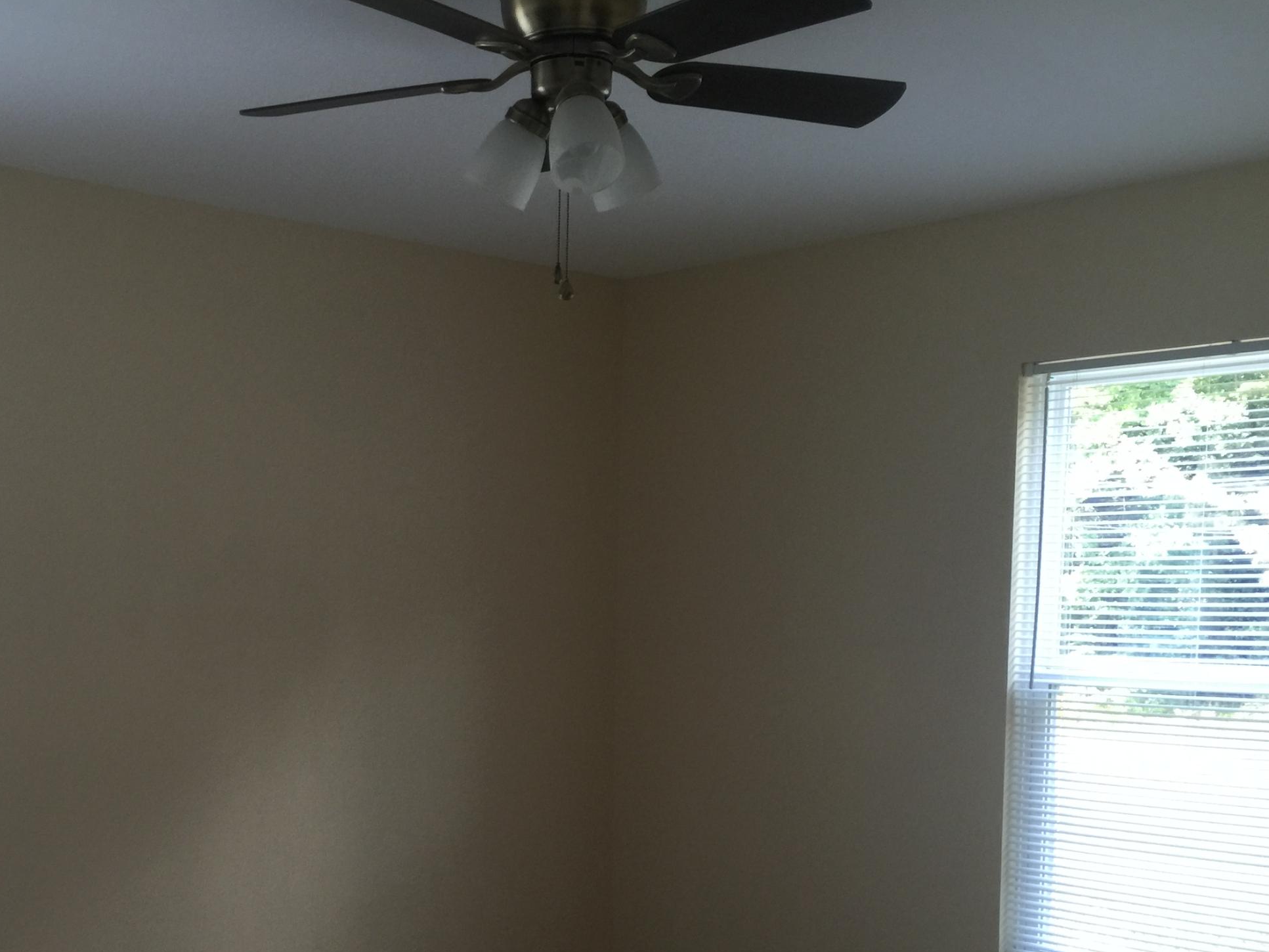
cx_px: 411
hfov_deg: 41.5
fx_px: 1650
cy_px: 733
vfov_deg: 31.5
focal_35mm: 45
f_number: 2.2
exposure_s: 1/30
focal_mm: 4.15
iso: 40
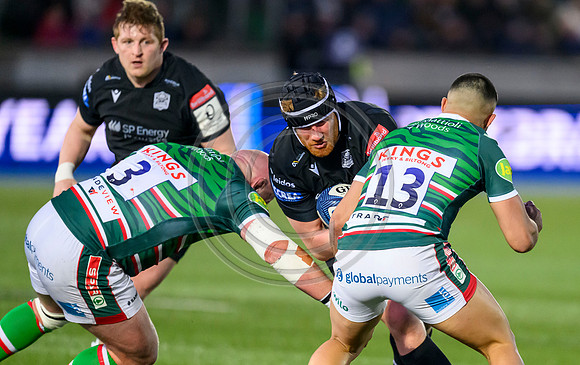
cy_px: 237
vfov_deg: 2.1
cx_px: 422
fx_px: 9805
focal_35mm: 619
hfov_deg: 3.4
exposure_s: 1/1600
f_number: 2.8
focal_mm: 400
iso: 6400
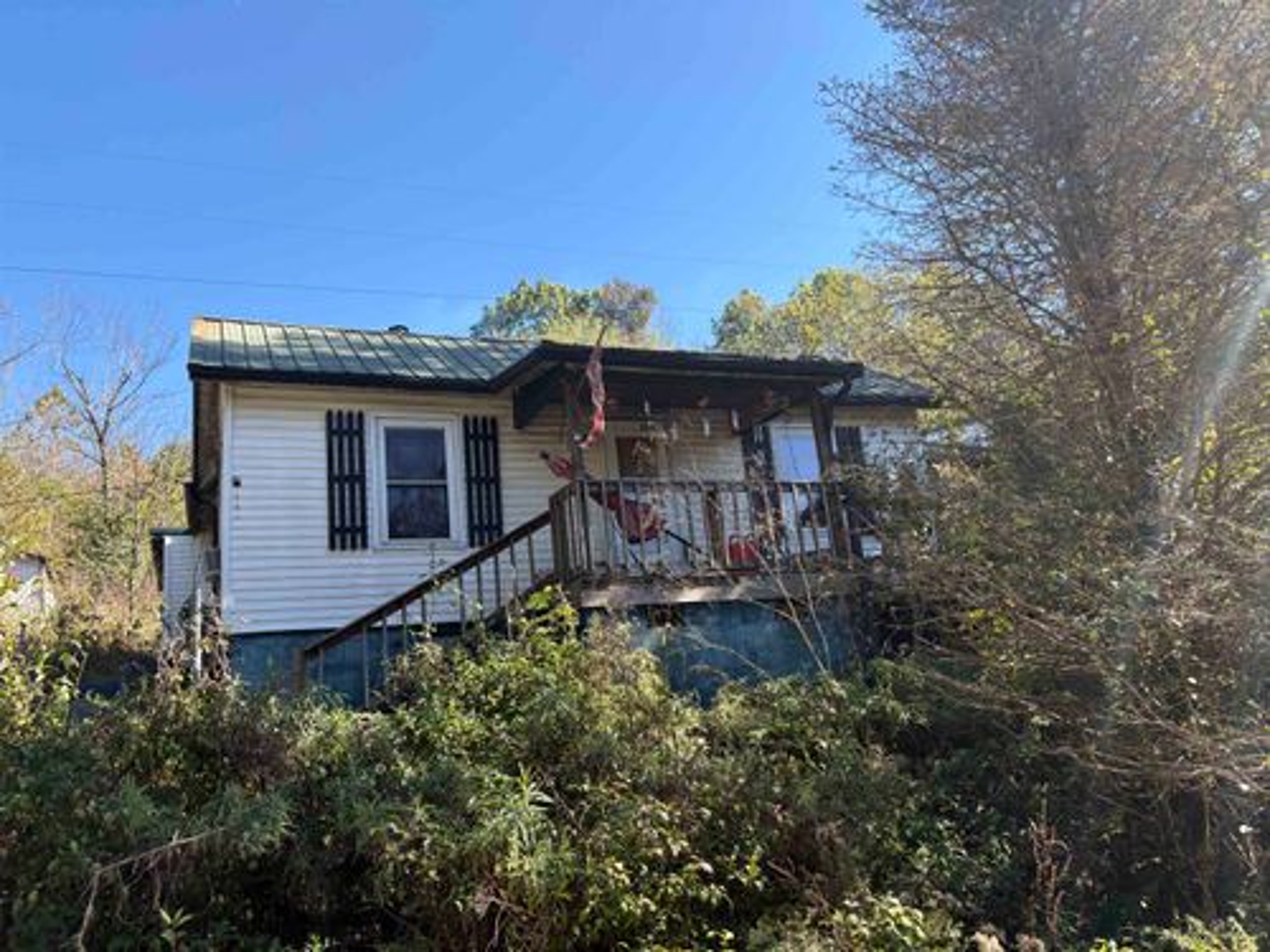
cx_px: 635
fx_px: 954
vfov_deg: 53.1
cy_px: 476
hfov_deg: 67.3
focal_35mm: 26
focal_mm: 5.96
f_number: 1.6
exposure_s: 1/1196
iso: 50
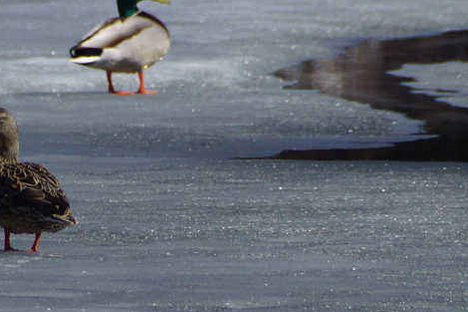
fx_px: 10370
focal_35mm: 798
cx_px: 196
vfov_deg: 1.7
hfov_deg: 2.6
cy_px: 156
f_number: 6.3
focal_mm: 250
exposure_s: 1/400
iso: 160
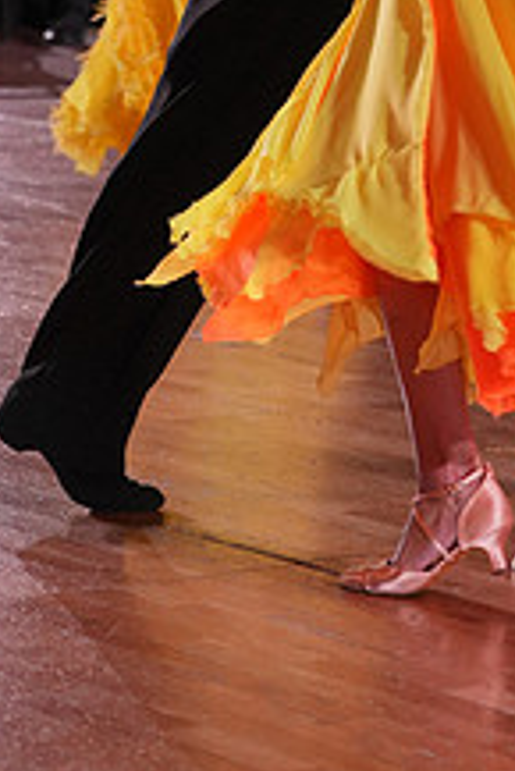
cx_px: 265
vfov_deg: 10.8
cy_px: -146
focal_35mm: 187
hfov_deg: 7.4
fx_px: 4006
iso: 1600
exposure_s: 1/500
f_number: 4
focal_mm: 70
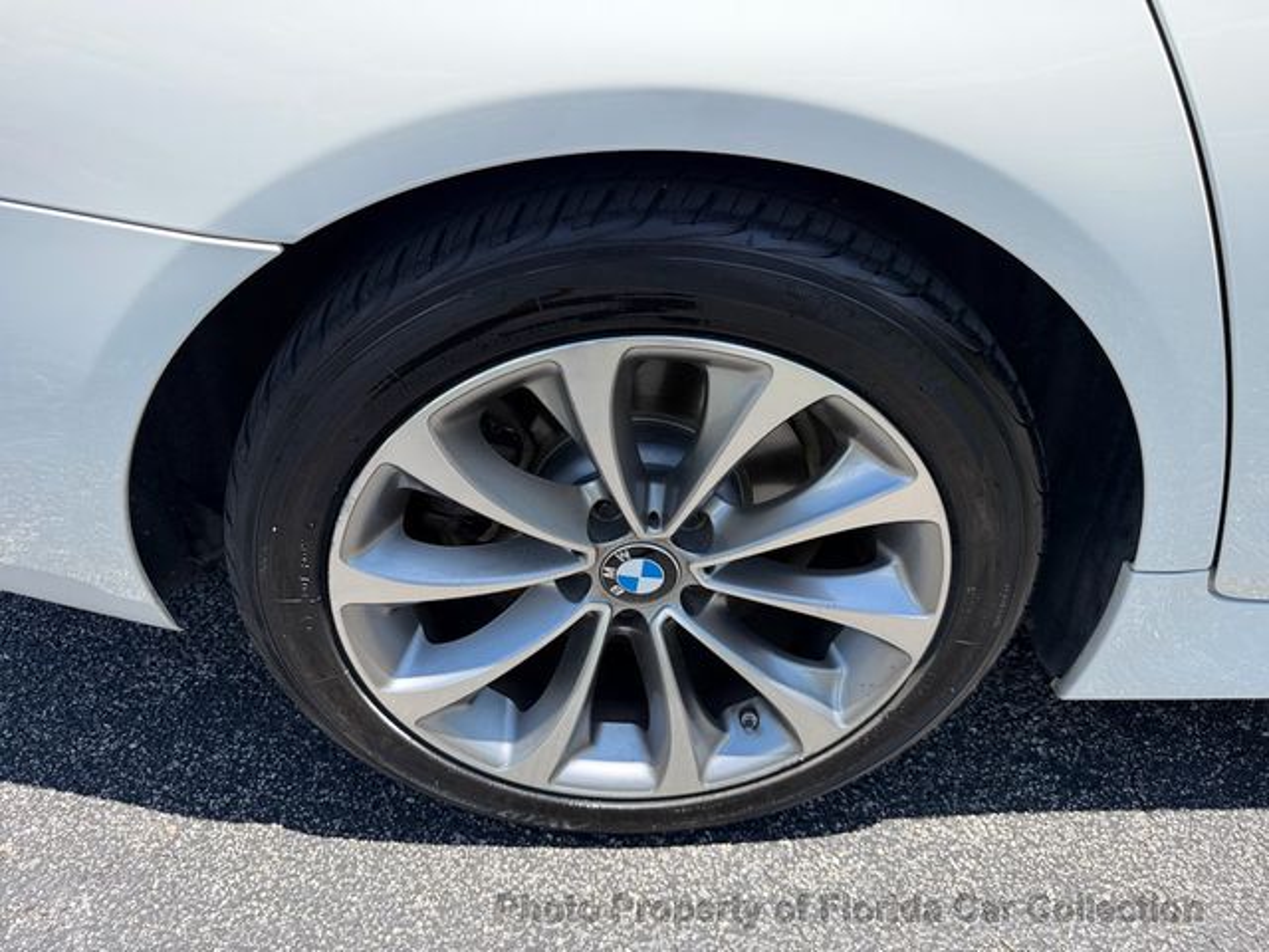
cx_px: 634
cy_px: 476
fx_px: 880
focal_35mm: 24
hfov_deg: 71.6
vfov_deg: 56.8
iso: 100
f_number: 1.78
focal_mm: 6.76
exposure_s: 1/1689
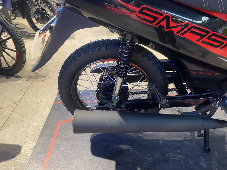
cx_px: 114
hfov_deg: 67.3
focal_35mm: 26
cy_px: 85
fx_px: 170
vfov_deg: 53.1
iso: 320
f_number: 1.8
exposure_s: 1/50
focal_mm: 4.25
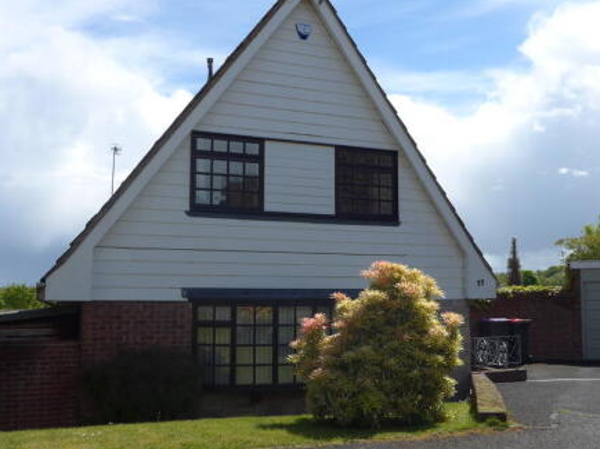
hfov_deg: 47.4
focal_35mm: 39
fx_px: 676
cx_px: 375
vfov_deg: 36.8
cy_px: 237
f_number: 2.8
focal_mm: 6
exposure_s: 1/1600
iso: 80
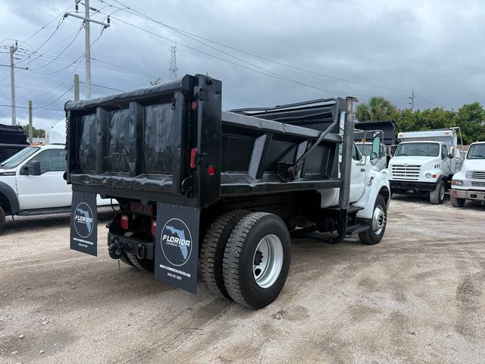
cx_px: 242
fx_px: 336
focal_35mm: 24
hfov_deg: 71.6
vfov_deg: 56.8
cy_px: 182
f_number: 1.78
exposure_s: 1/1901
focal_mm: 6.76
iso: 80
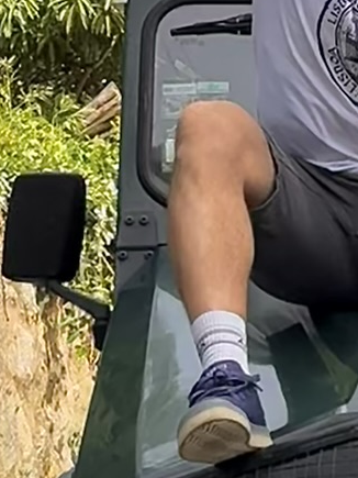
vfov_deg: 8.7
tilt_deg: -1.7
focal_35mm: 226
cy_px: -32
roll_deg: +0.4
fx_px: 3118
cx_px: 636
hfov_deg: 6.4
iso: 64
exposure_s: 1/1597
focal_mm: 6.76
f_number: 1.78
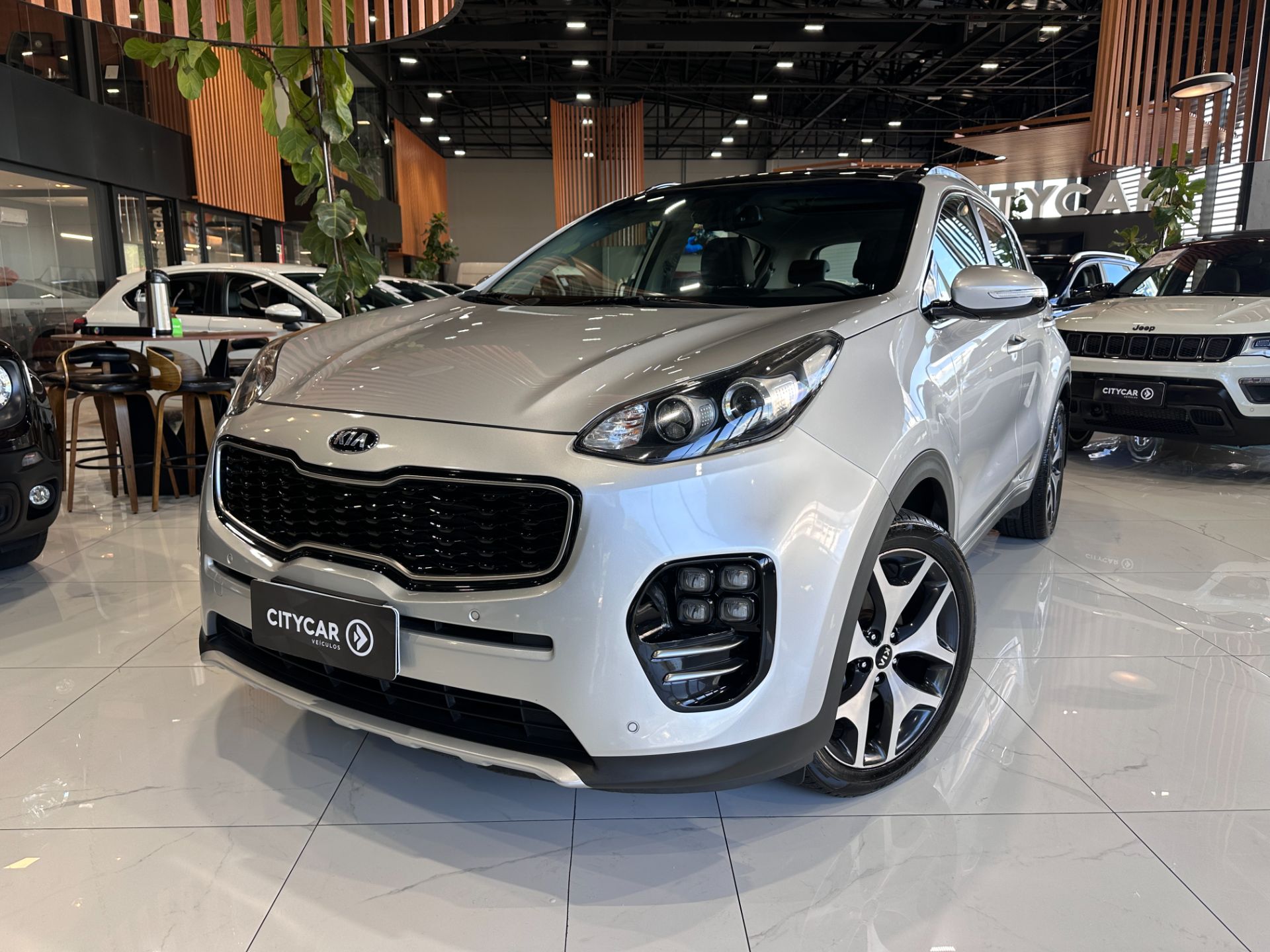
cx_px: 635
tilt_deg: -11.5
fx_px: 881
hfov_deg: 71.6
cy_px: 476
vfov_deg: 56.8
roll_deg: -0.1
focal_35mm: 24
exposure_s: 1/134
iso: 64
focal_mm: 6.86
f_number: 1.78
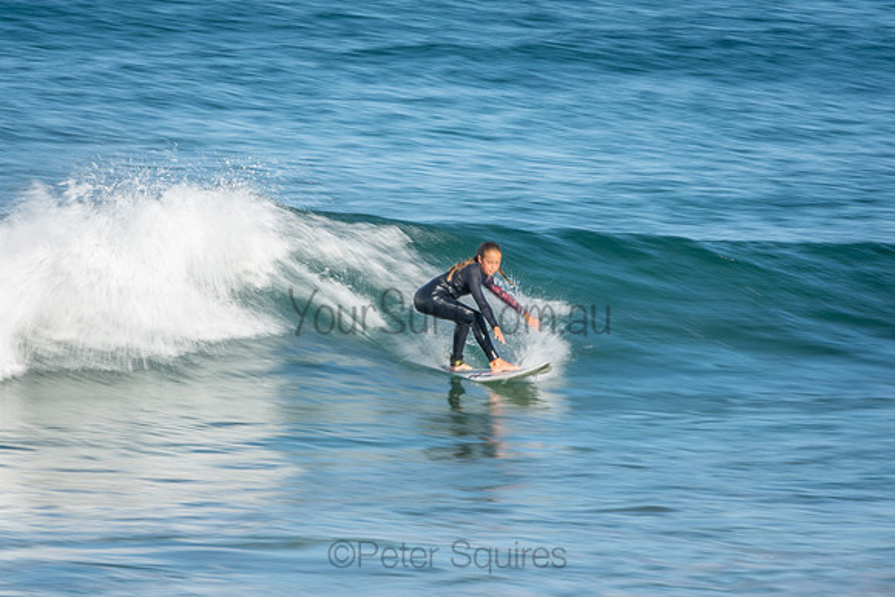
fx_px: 14919
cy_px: 298
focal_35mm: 600
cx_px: 448
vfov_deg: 2.3
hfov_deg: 3.4
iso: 100
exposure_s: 1/20
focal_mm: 400
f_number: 29
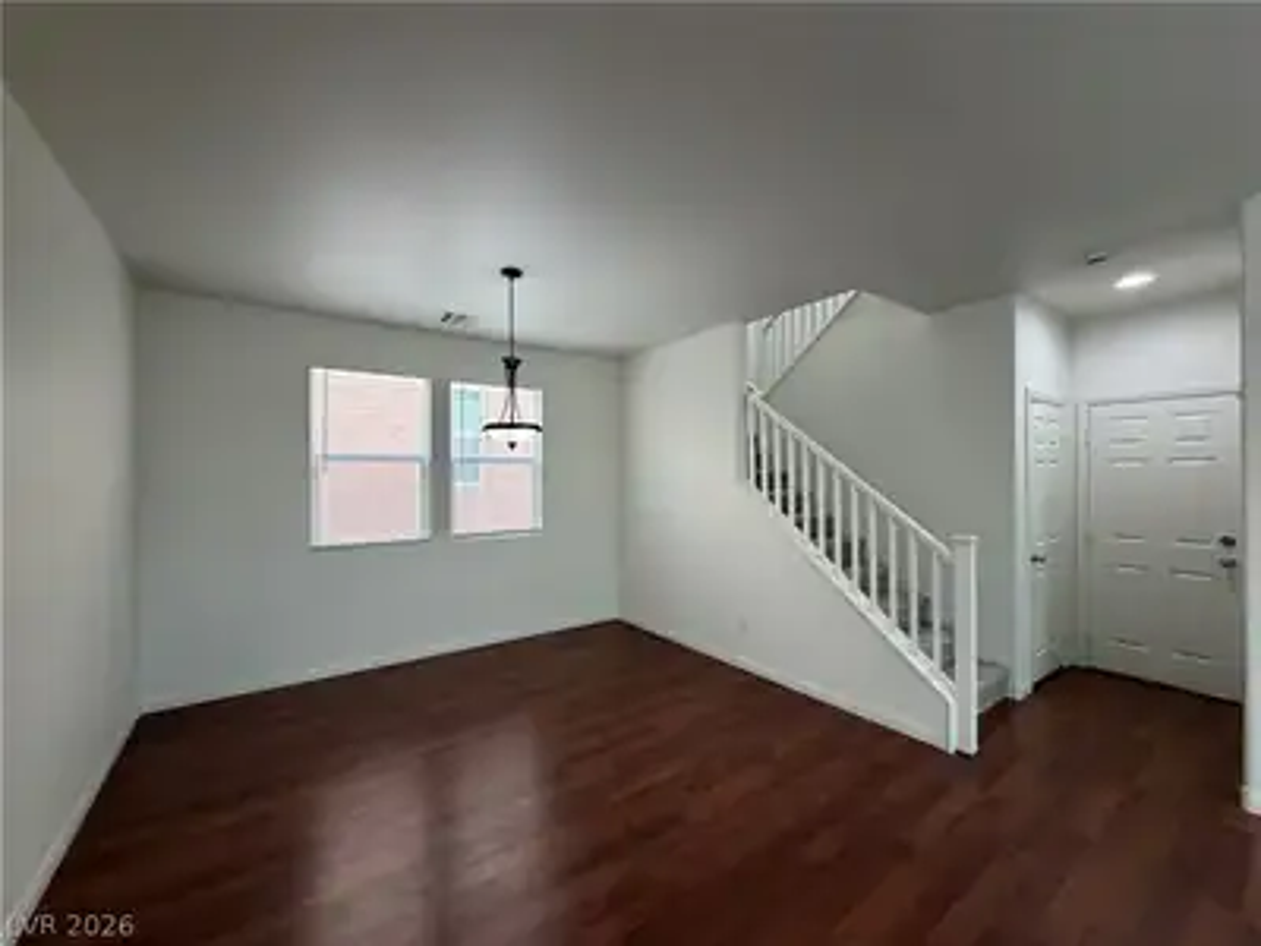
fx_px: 510
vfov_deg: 85.7
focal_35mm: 14
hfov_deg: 102.1
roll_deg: +0.9
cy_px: 473
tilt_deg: +0.0
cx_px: 630
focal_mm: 2.22
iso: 320
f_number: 2.2
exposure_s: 1/120
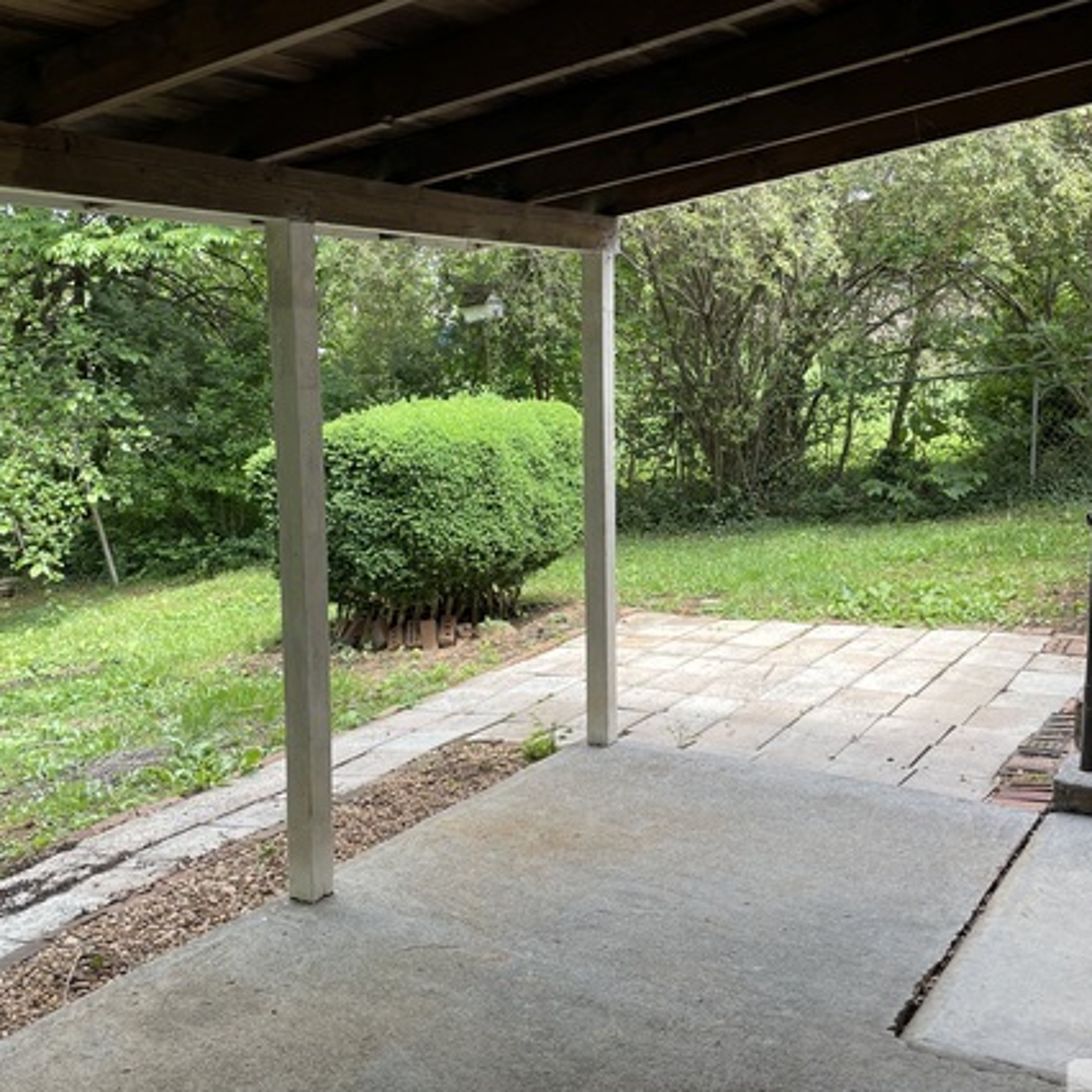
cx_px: 627
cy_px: 520
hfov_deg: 45.9
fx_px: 1285
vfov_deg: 46.0
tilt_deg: -8.5
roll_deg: +0.6
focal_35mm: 36
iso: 32
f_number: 1.6
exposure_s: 1/289
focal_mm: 4.2
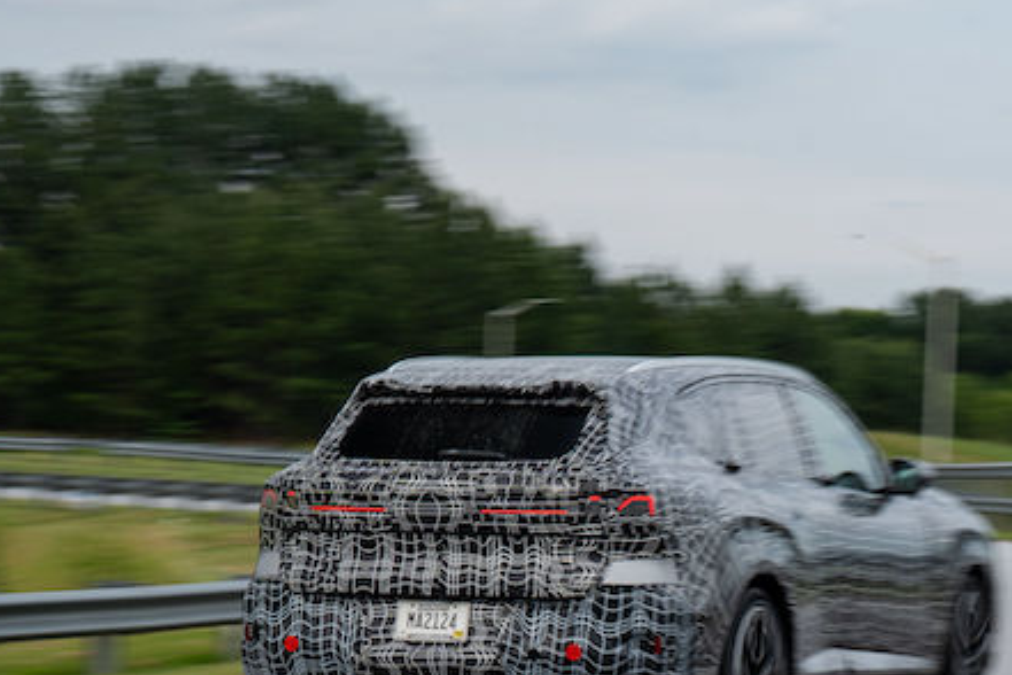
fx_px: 3795
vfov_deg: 10.1
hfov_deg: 15.2
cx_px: 633
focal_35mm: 135
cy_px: 607
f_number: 7.1
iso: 100
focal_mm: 70
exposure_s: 1/60
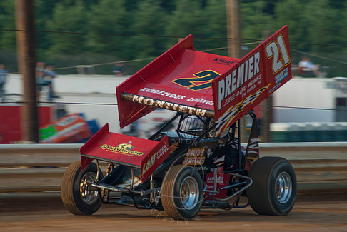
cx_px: 181
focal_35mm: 358
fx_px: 3454
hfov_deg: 5.8
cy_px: 115
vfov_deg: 3.8
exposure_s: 1/400
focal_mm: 200
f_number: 4
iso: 100
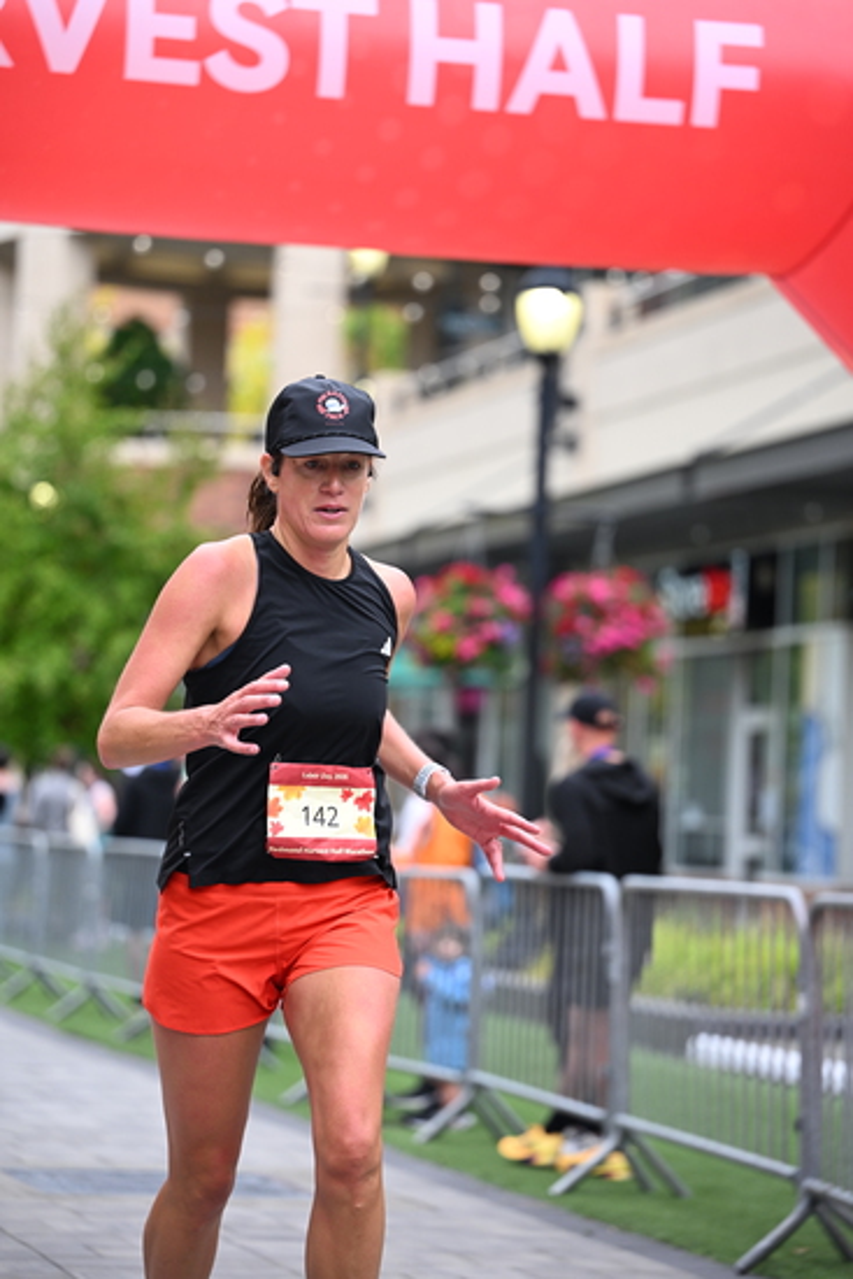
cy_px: 640
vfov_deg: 17.8
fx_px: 4084
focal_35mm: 115
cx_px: 426
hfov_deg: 11.9
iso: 640
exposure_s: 1/1600
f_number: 2.8
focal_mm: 115
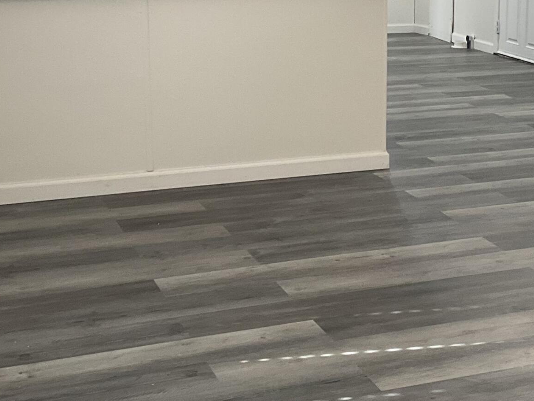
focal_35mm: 75
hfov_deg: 25.7
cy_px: 133
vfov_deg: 19.6
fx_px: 1157
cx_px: 404
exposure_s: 1/60
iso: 64
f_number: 1.8
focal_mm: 3
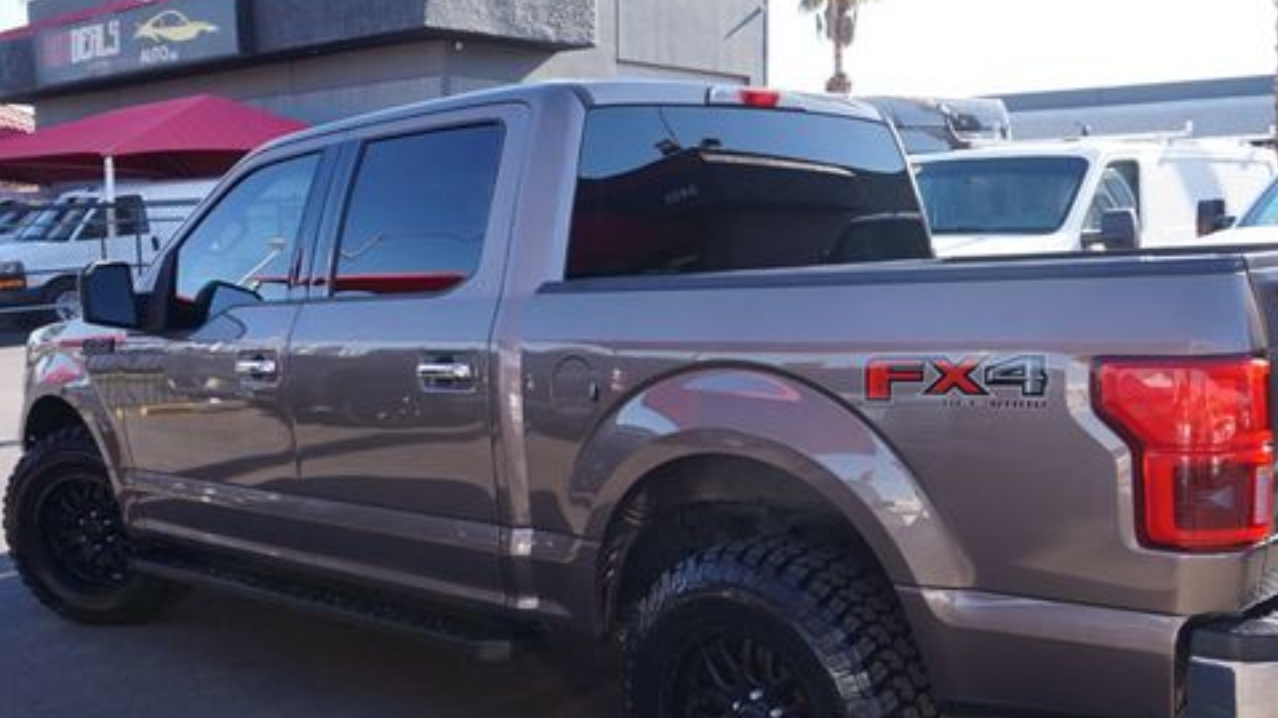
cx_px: 766
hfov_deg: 48.1
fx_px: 1423
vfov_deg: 28.2
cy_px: 454
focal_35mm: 42
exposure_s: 1/80
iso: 100
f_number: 6.3
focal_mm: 20
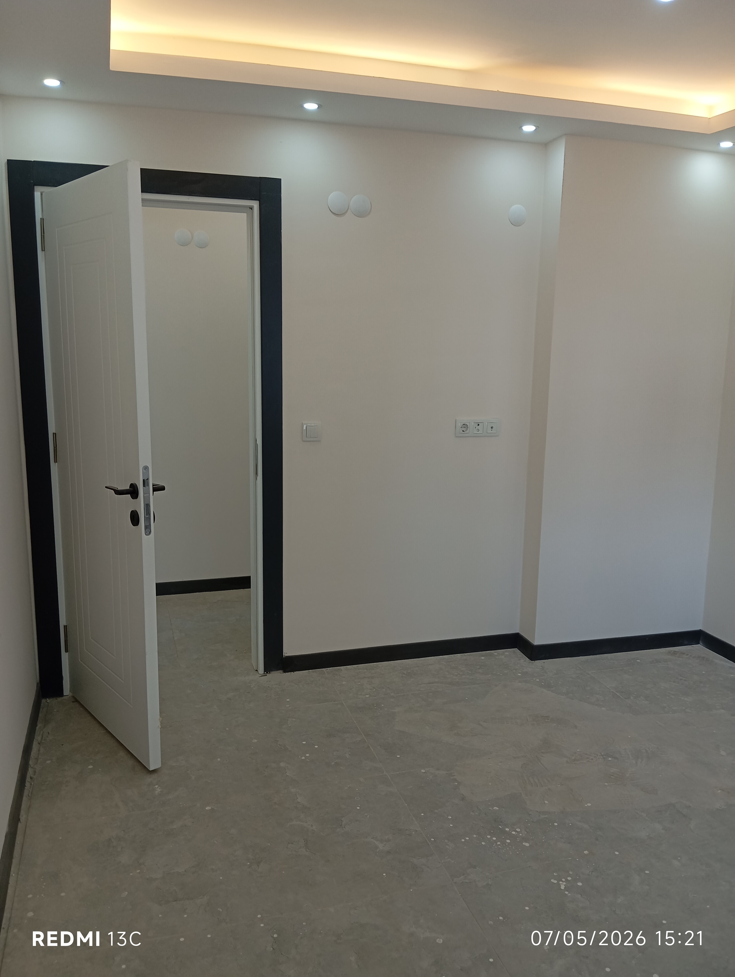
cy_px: 488
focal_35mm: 28
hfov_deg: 49.9
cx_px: 368
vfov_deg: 63.4
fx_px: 791
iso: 441
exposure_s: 1/100
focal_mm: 4.22
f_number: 1.8
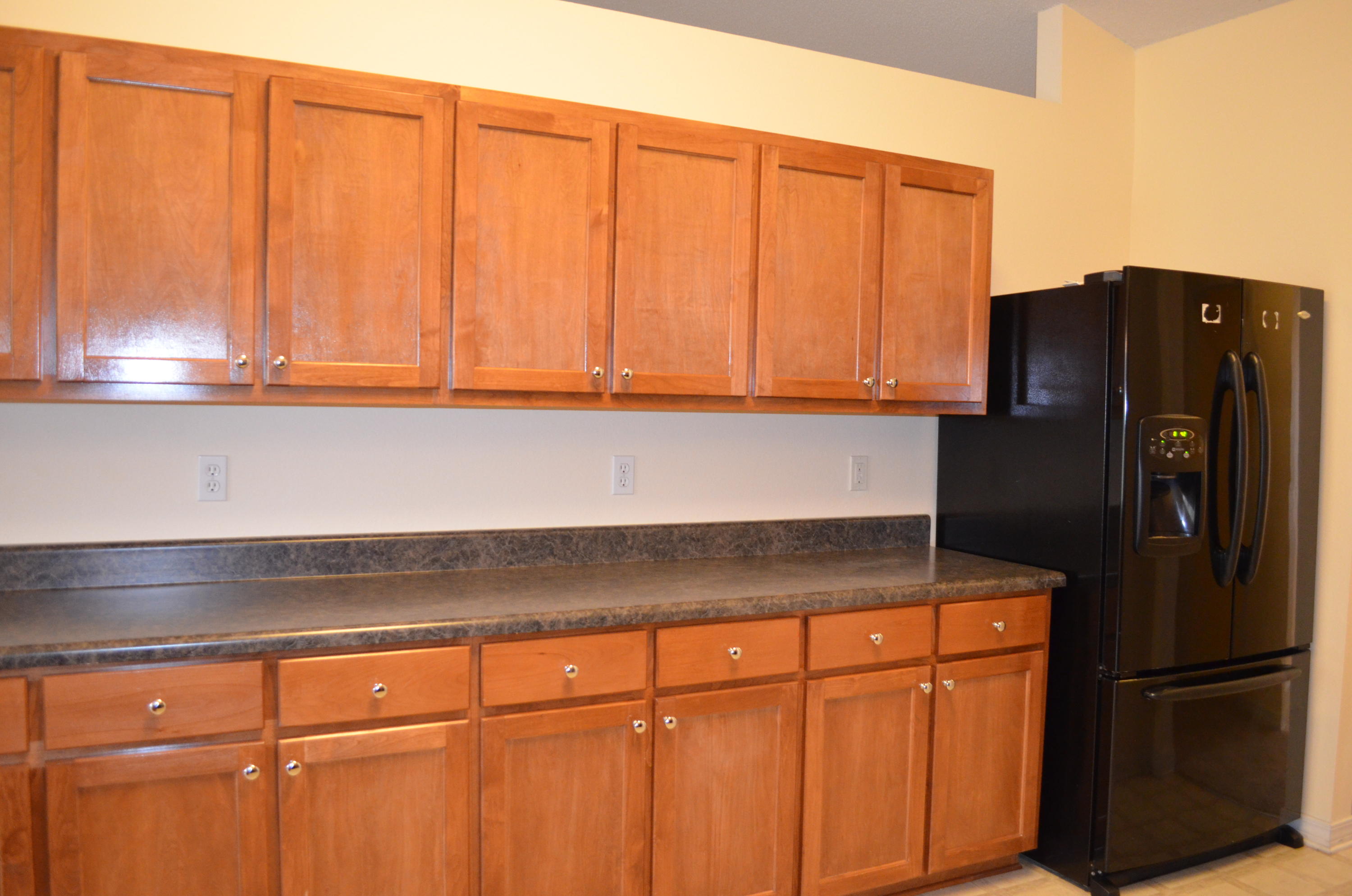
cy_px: 448
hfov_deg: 67.5
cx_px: 676
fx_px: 1012
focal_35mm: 27
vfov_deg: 47.7
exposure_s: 1/60
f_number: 3.5
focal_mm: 18
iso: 2000
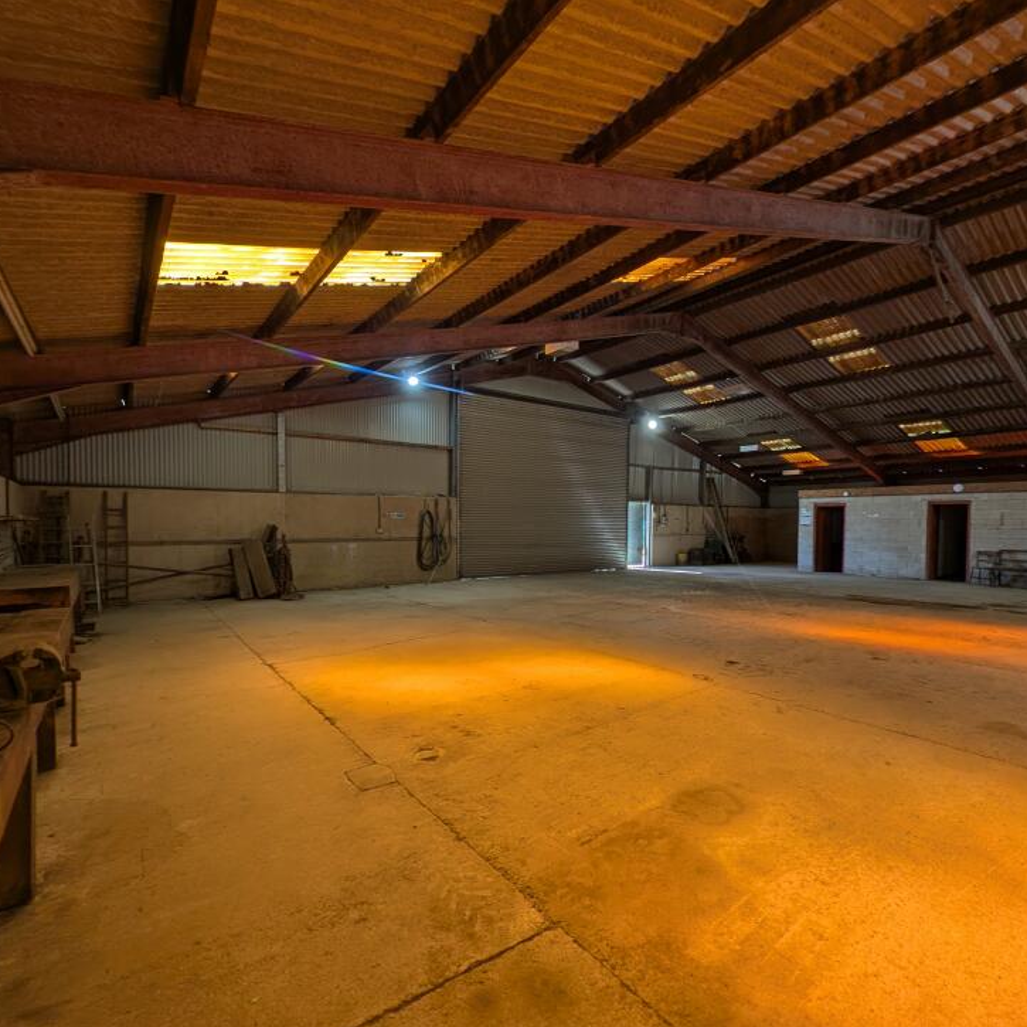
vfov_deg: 91.0
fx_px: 503
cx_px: 534
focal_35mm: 15
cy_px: 545
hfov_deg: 91.1
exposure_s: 1/100
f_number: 1.95
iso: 48
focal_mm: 2.23
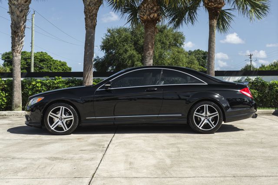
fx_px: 379
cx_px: 146
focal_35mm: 49
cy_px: 79
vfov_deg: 27.4
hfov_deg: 40.2
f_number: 7.1
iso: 200
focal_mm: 34
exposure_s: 1/125
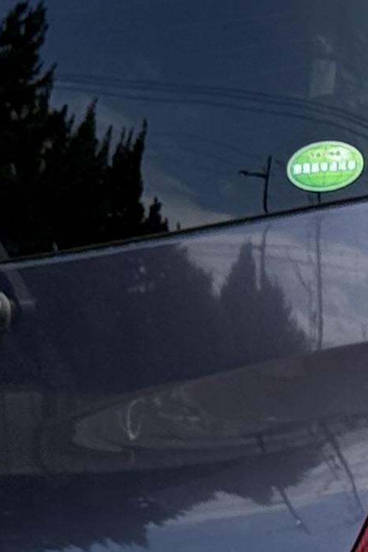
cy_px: 531
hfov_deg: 4.6
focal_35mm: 292
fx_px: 4472
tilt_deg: +1.9
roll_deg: +0.6
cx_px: 1020
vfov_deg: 7.0
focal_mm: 6.76
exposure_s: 1/3891
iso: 100
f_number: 1.78
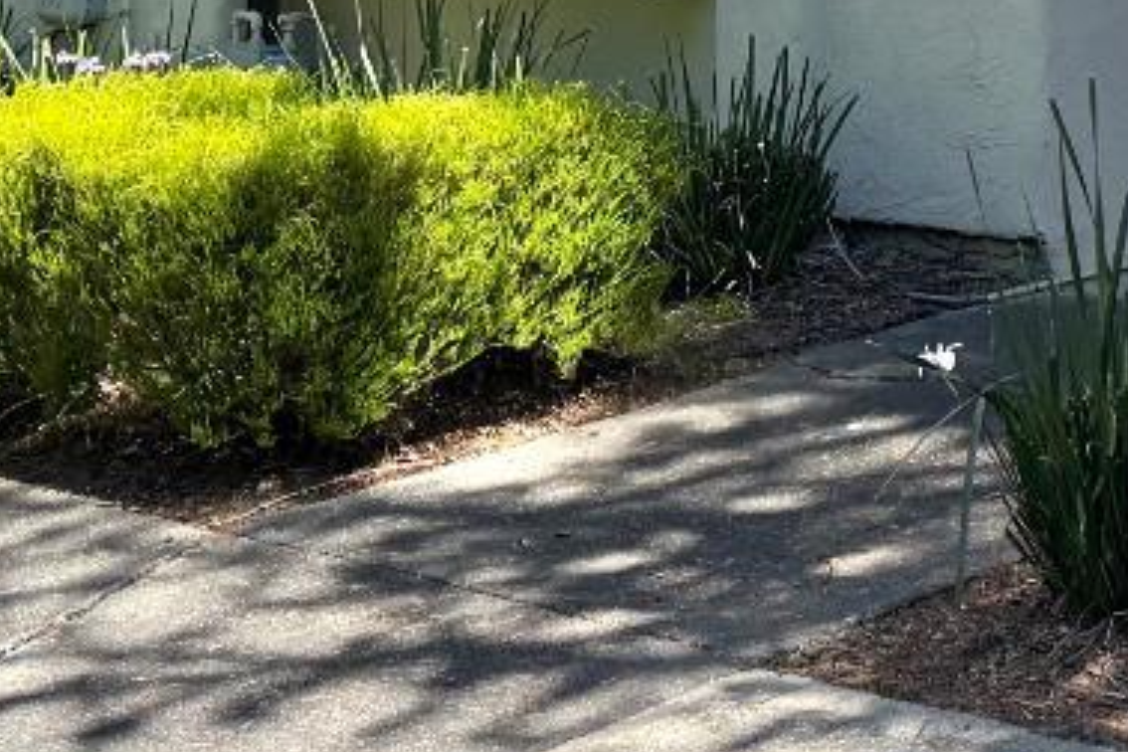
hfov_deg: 19.4
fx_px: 3102
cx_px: 1346
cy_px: -580
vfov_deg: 12.6
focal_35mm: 99
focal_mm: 6.76
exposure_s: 1/3759
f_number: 1.78
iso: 100
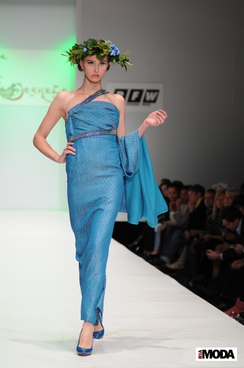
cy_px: 184
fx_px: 1224
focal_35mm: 120
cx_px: 122
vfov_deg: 17.1
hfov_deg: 11.4
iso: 640
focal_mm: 80
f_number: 3.2
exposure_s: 1/160
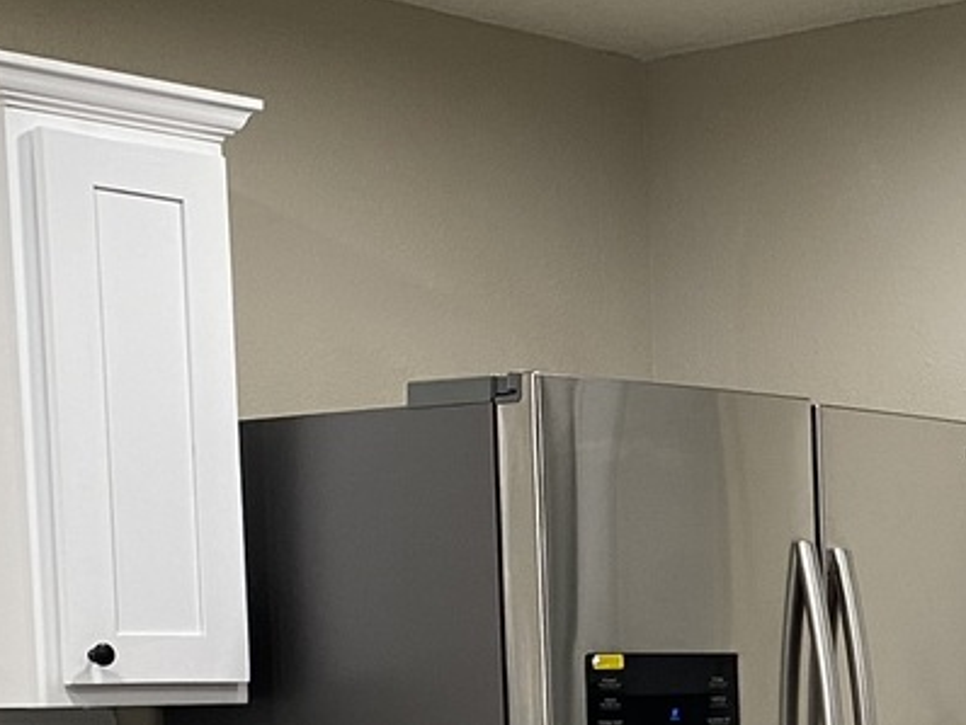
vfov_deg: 15.2
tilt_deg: -5.6
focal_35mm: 94
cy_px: 868
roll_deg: +0.4
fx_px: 2625
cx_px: 1403
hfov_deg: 18.7
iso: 100
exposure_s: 1/60
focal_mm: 4.25
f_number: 1.8
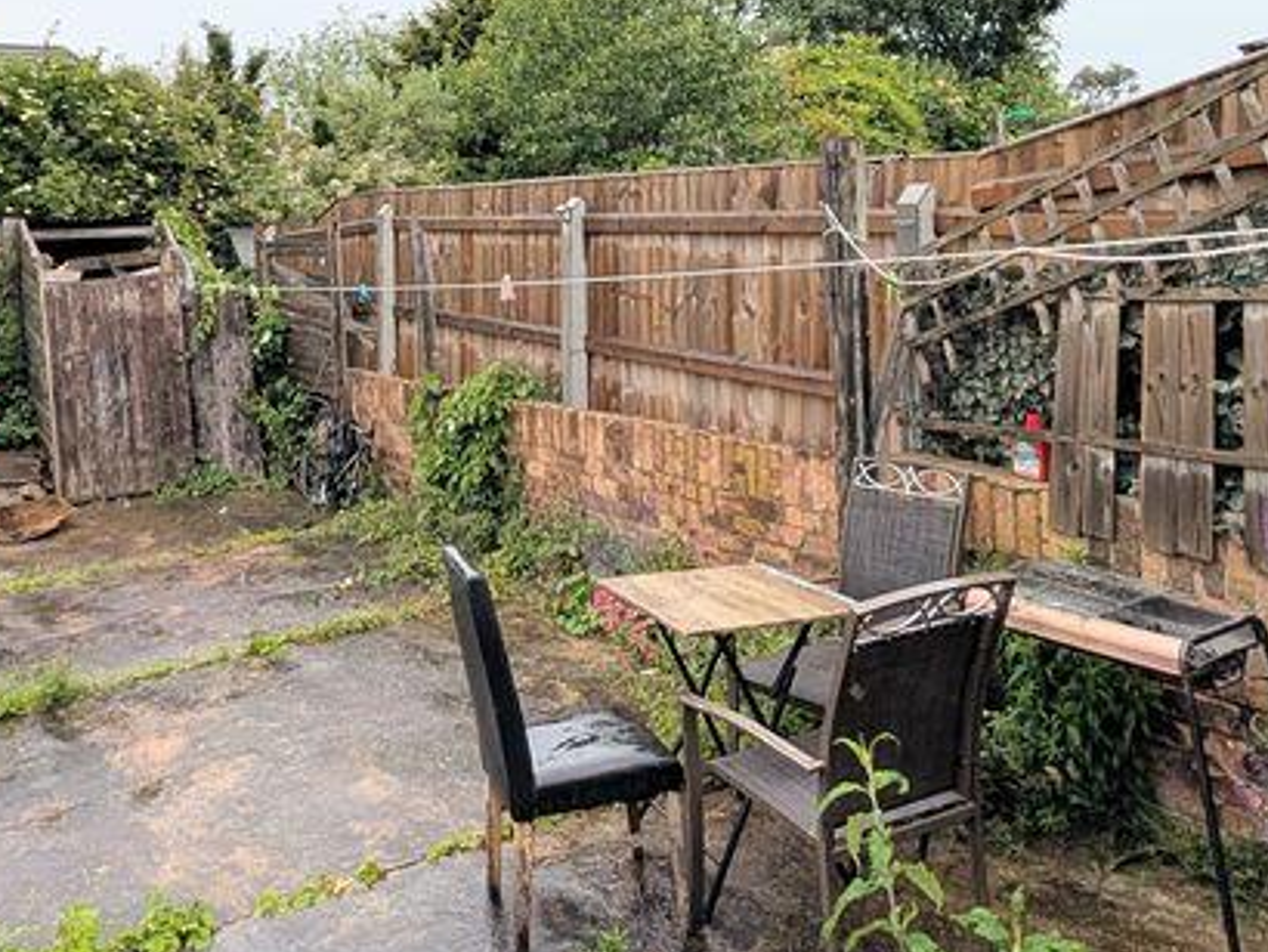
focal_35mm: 30
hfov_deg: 59.4
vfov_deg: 43.6
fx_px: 1100
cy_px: 131
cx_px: 501
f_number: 1.7
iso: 53
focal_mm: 2.02
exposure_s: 1/2545
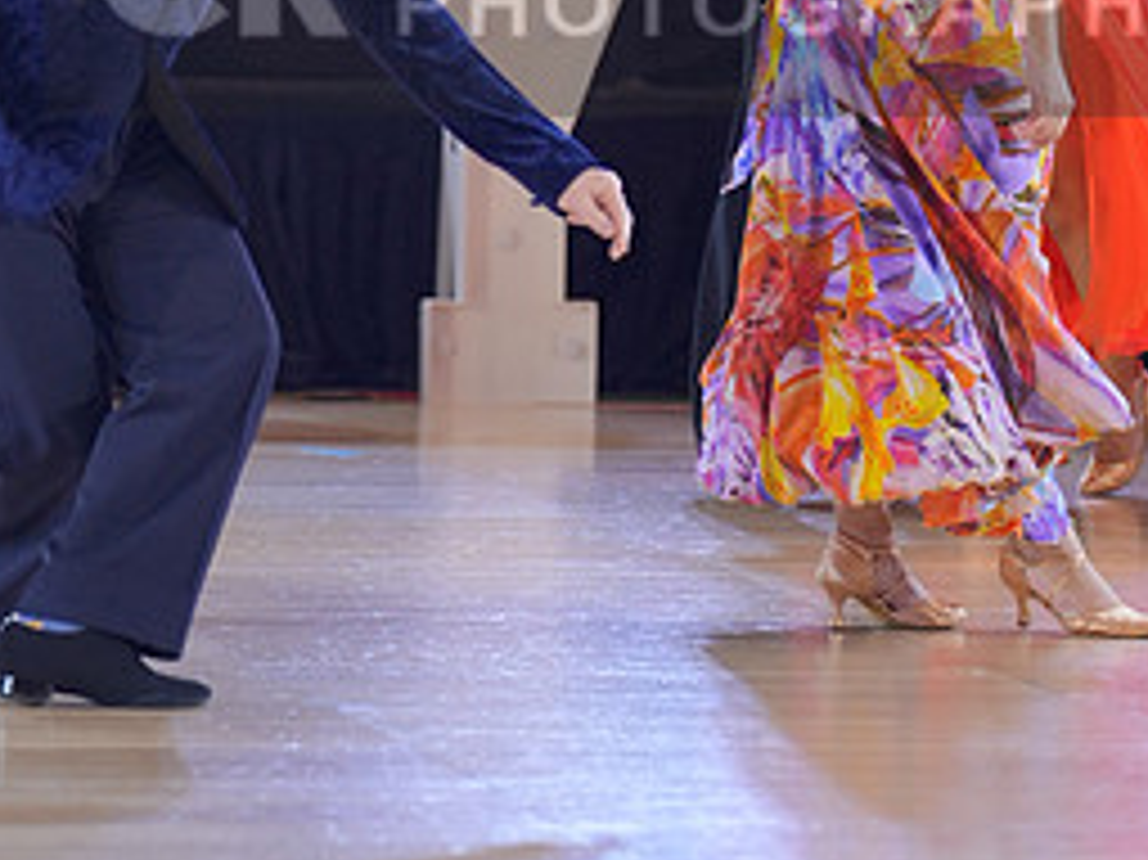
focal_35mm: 298
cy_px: -32
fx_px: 9878
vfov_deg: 5.0
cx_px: 669
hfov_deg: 6.7
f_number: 2
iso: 800
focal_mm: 91
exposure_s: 1/500
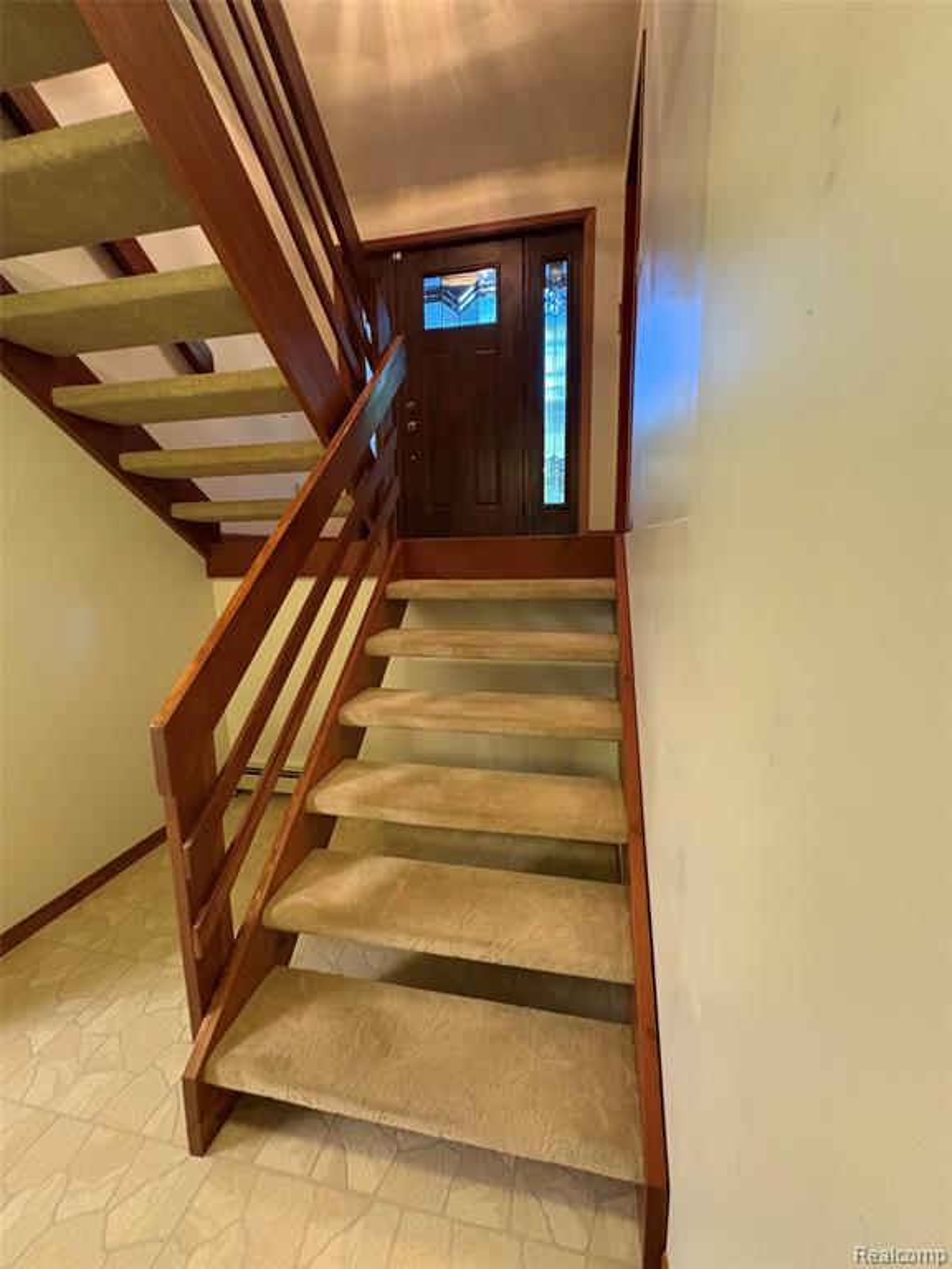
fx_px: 513
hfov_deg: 85.7
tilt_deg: -9.7
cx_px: 476
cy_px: 634
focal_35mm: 14
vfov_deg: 102.1
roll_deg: +0.6
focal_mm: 2.22
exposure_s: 1/40
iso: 1000
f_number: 2.2
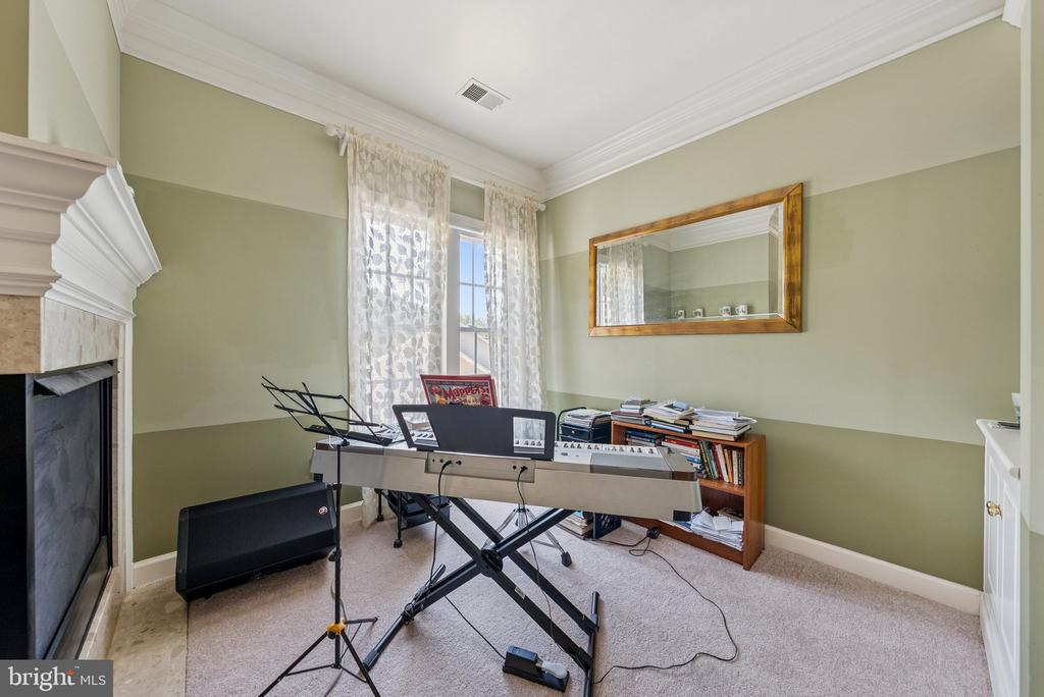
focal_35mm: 12
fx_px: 348
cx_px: 522
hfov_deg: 112.6
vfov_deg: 90.1
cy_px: 348
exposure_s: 1/15
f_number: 7.1
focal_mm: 12
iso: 640
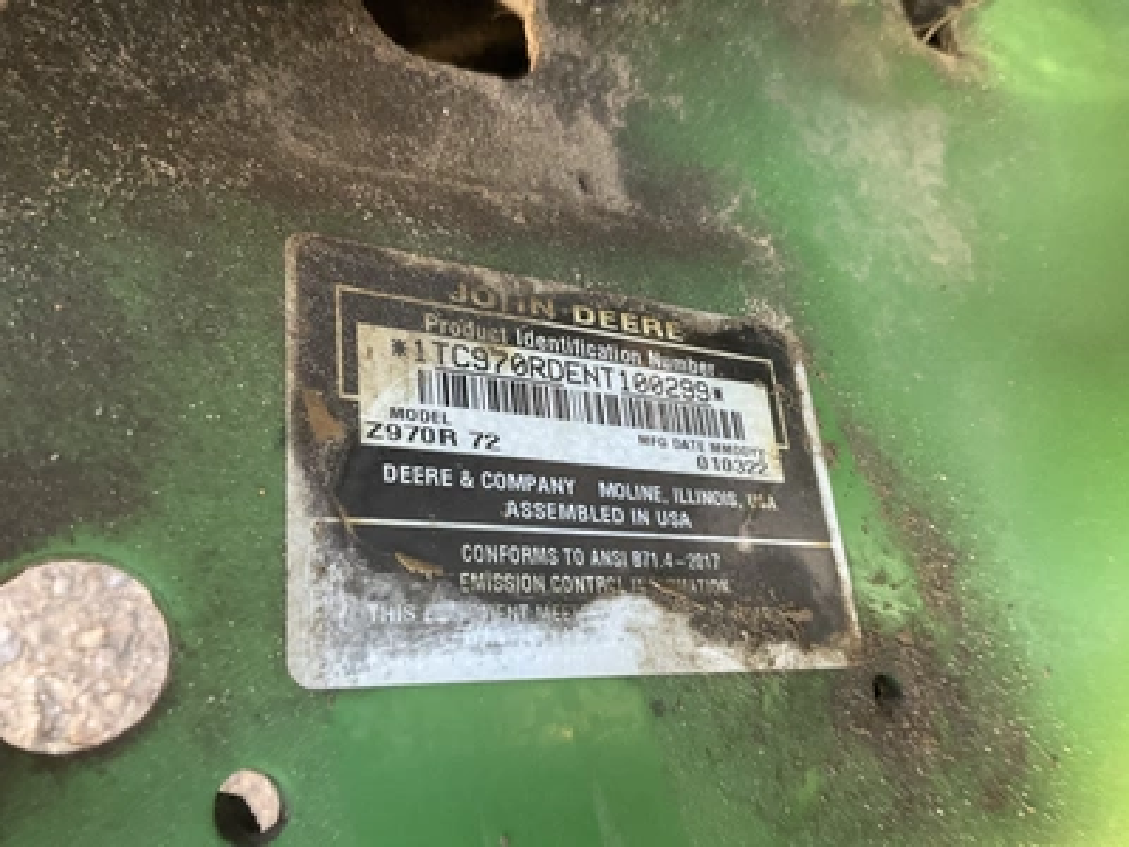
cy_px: 424
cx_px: 564
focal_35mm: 29
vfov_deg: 48.2
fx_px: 946
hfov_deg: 61.7
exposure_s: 1/60
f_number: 1.8
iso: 80
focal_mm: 3
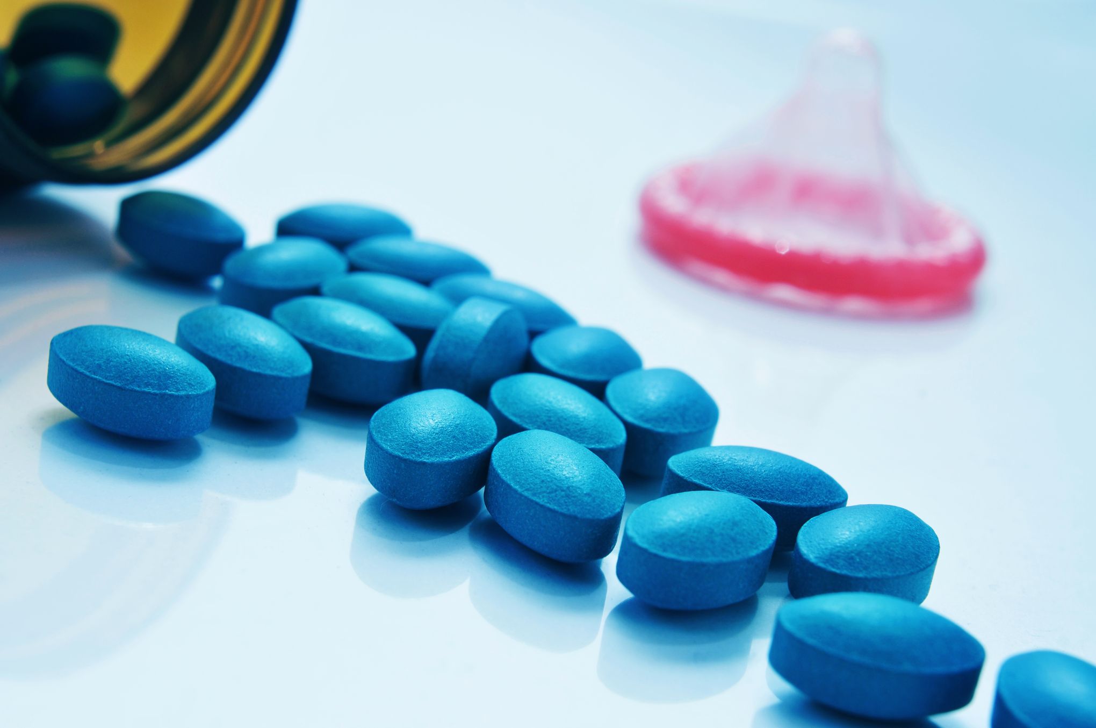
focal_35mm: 52
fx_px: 1596
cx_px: 548
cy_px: 364
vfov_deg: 25.7
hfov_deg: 37.9
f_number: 10
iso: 200
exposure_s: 1/60
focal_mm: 35
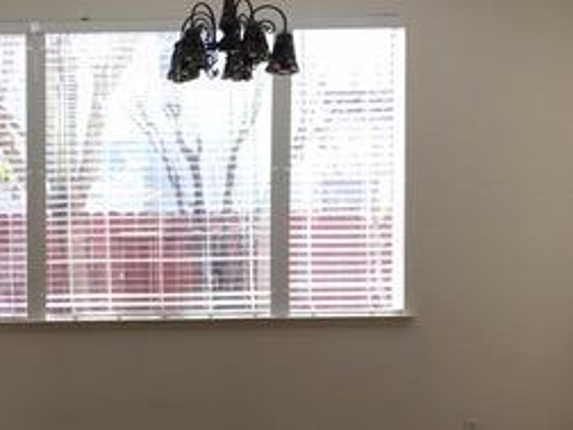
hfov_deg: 25.7
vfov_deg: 20.4
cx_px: -34
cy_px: 364
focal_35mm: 71
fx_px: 1175
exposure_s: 1/131
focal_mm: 3.99
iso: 20
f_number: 1.8
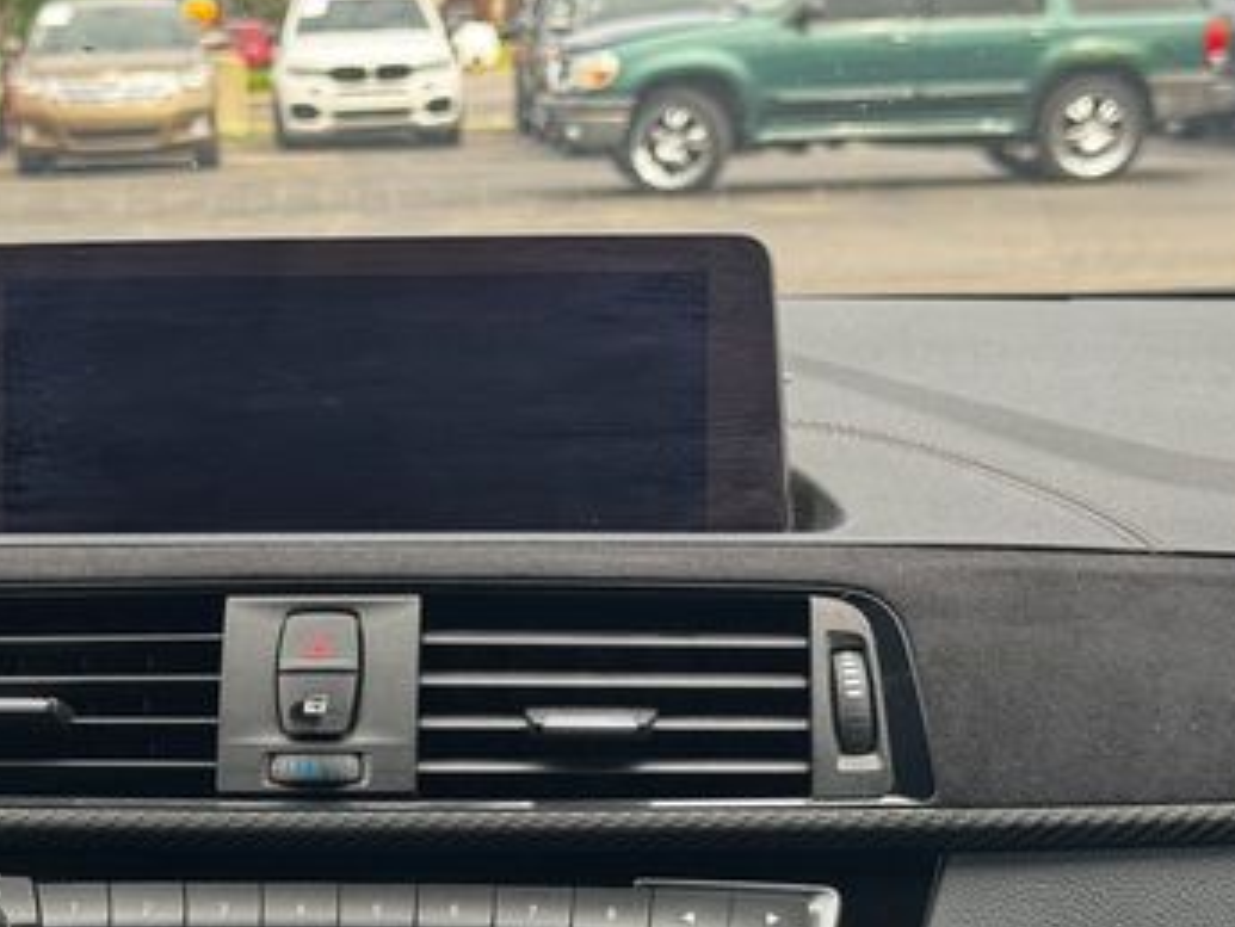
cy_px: 762
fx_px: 3176
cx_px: 372
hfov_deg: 21.9
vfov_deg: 16.5
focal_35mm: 89
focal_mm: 6.76
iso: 64
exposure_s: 1/302
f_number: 1.78
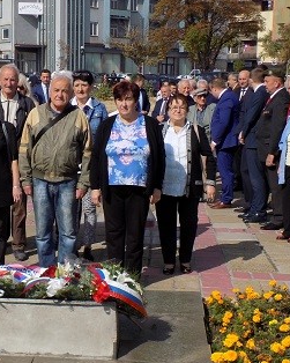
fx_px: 741
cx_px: 54
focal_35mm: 69
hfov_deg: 21.8
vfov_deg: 27.5
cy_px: 218
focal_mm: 6.6
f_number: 3.5
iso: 80
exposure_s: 1/1000
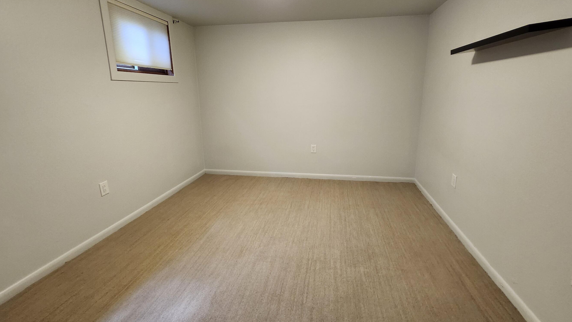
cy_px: 136
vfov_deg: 66.7
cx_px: 294
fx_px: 243
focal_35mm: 16
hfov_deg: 99.3
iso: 320
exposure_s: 1/30
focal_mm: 1.74
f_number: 2.2
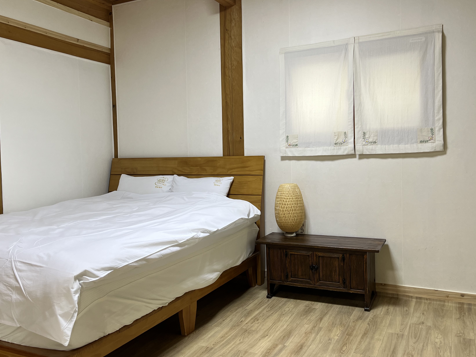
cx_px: 213
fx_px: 440
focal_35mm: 32
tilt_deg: -2.4
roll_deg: +1.9
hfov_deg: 56.7
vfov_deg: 44.2
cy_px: 172
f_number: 1.6
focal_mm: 5.1
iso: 80
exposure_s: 1/60
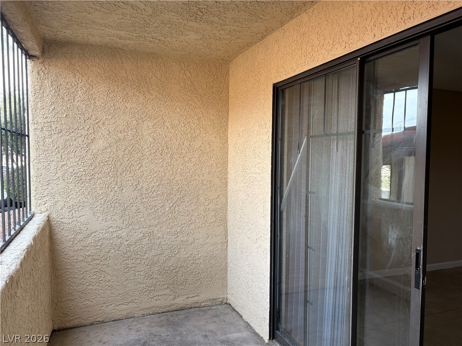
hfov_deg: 67.3
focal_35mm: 26
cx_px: 231
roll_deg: -1.9
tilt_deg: -1.9
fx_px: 347
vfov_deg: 53.1
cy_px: 173
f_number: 1.6
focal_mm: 5.96
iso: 40
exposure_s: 1/198
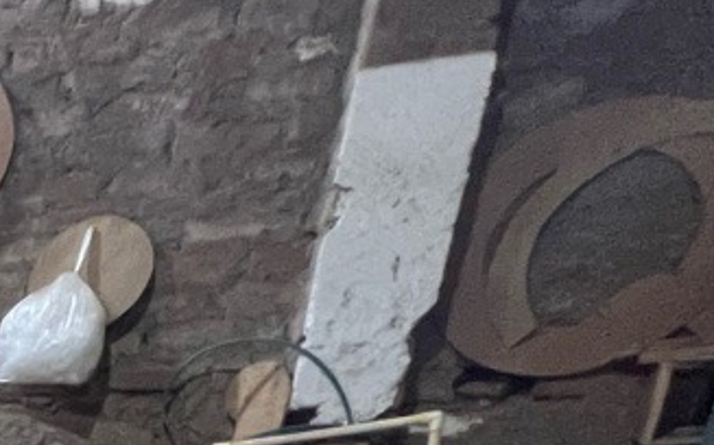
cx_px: -590
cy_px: 901
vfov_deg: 17.2
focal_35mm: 54
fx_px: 1050
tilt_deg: -19.9
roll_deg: +0.7
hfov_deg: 21.8
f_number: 1.8
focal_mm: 1.57
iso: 400
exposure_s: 1/50
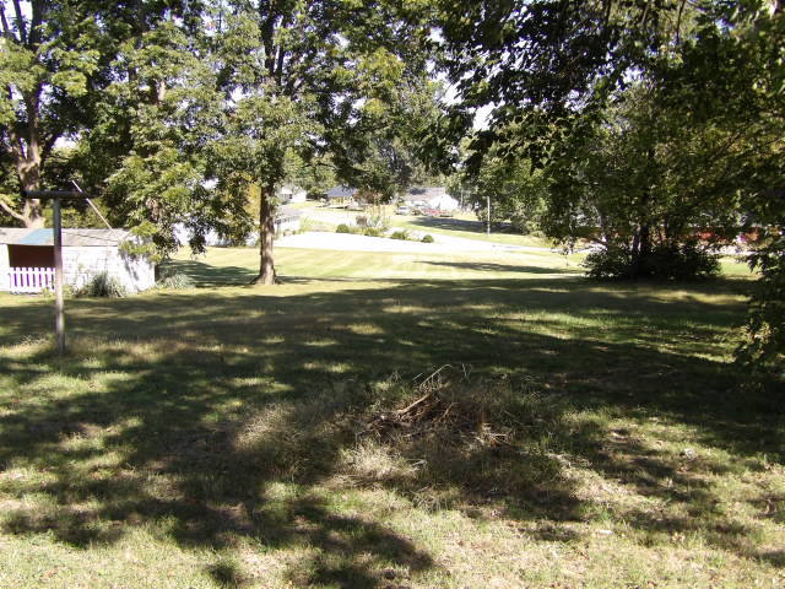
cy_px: 294
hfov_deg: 47.9
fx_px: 884
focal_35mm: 39
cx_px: 392
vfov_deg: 36.8
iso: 100
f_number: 3.7
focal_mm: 7
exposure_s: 1/252
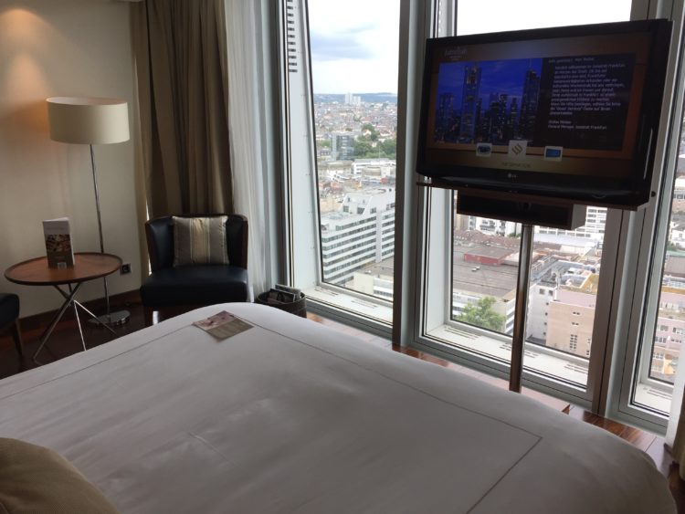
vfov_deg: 48.3
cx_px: 342
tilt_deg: -16.3
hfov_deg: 61.6
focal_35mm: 29
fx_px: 574
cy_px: 257
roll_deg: -0.5
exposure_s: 1/234
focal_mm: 4.15
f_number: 2.2
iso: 32
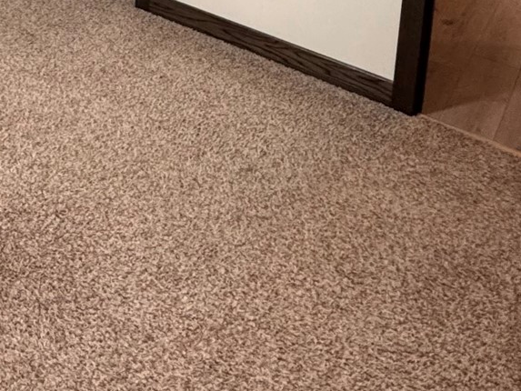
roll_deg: -0.3
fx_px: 753
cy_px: -221
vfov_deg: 22.8
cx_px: 51
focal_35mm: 50
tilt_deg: -11.4
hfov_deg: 35.9
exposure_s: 1/60
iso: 500
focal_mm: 2.22
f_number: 2.2
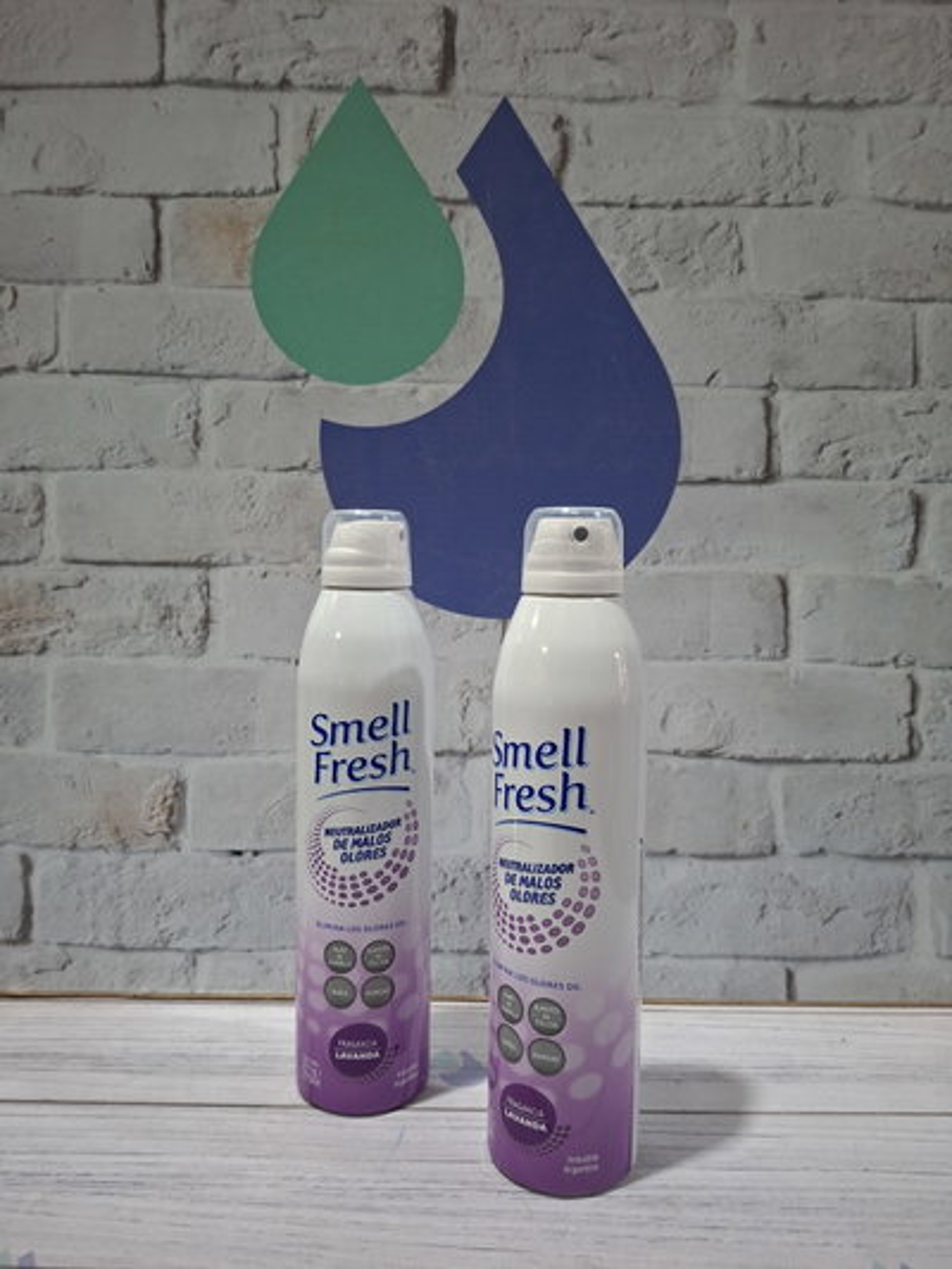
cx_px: 476
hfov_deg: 58.9
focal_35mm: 23
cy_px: 634
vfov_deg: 73.9
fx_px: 843
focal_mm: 5.54
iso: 250
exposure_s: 1/30
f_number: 1.8
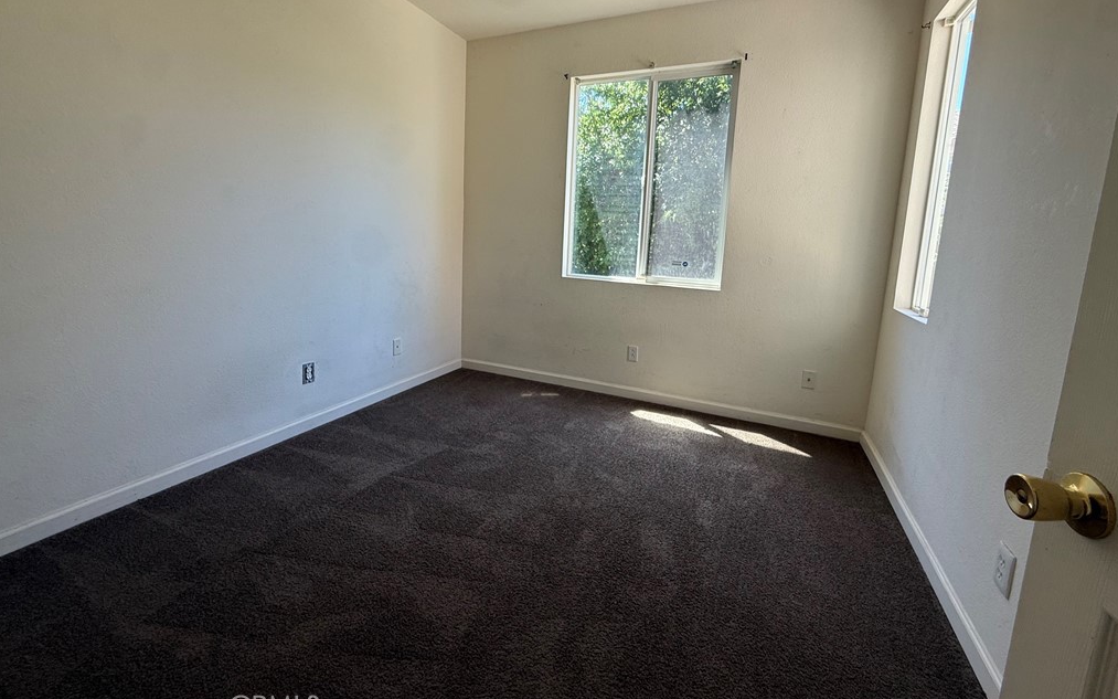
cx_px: 558
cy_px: 297
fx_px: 457
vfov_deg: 74.3
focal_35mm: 15
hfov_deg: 101.5
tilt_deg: -7.5
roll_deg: -2.3
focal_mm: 2.22
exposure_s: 1/99
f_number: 2.2
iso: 64
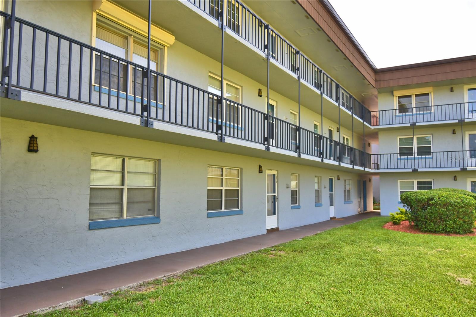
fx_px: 397
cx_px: 238
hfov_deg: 61.9
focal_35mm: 30
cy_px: 158
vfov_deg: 43.6
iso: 200
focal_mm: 20
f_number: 5.6
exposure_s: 1/200
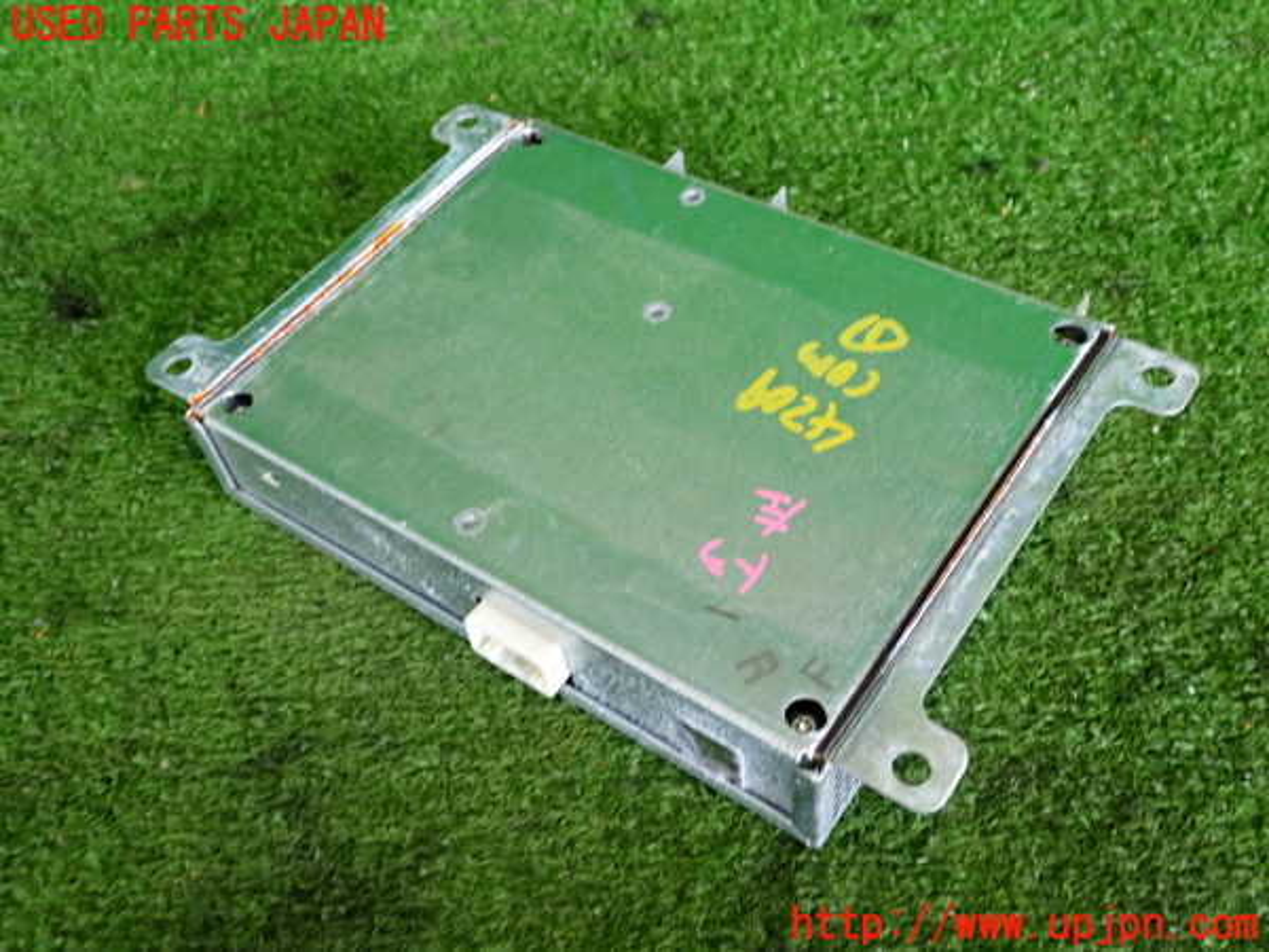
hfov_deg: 51.4
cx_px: 634
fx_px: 1320
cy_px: 476
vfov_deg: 39.7
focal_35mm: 36
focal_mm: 6.37
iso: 250
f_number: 2.5
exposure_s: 1/40
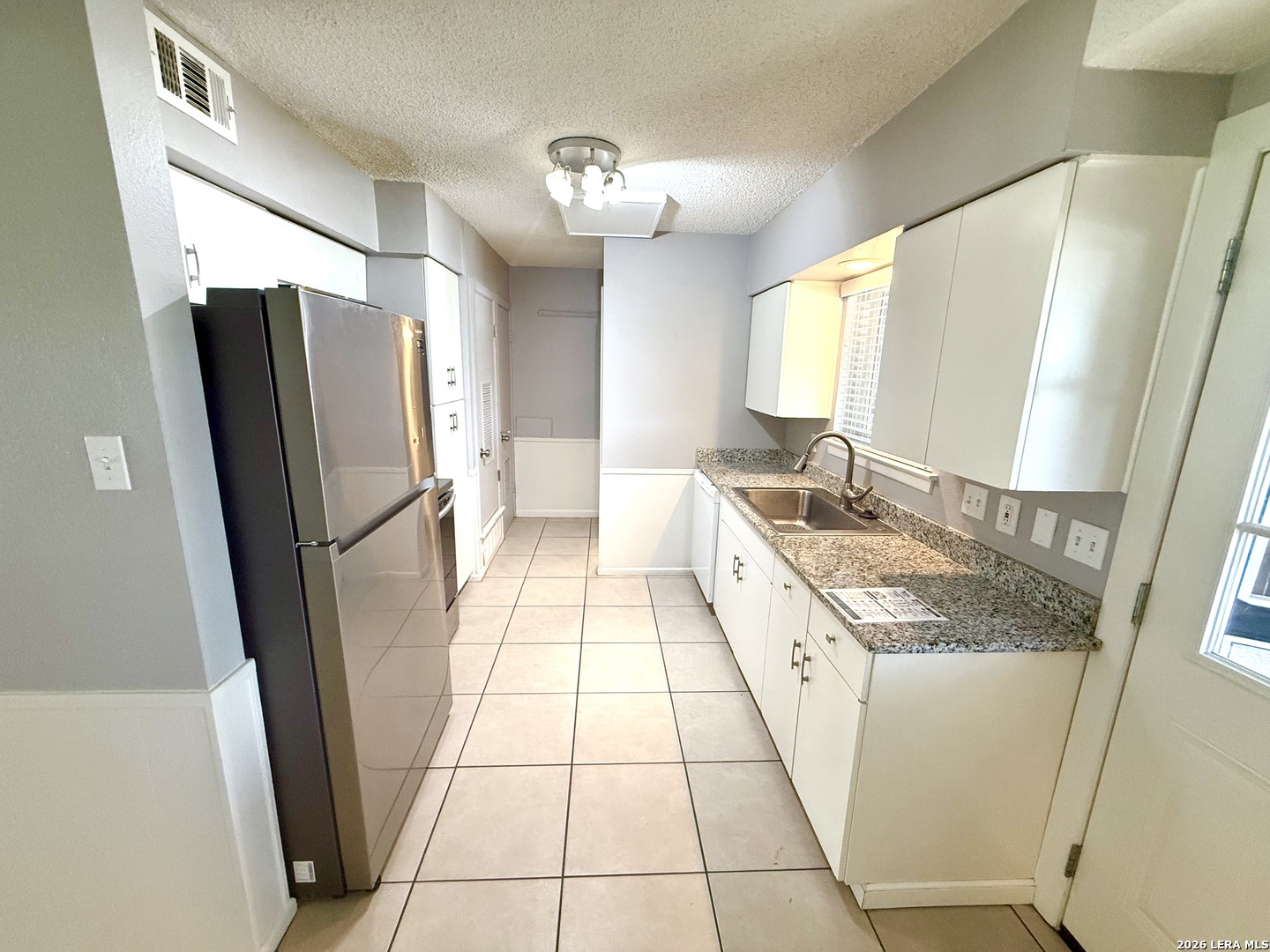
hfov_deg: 102.1
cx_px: 635
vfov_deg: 85.7
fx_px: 514
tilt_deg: -11.9
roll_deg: -2.0
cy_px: 476
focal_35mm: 14
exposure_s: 1/120
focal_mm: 2.22
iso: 320
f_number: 2.2
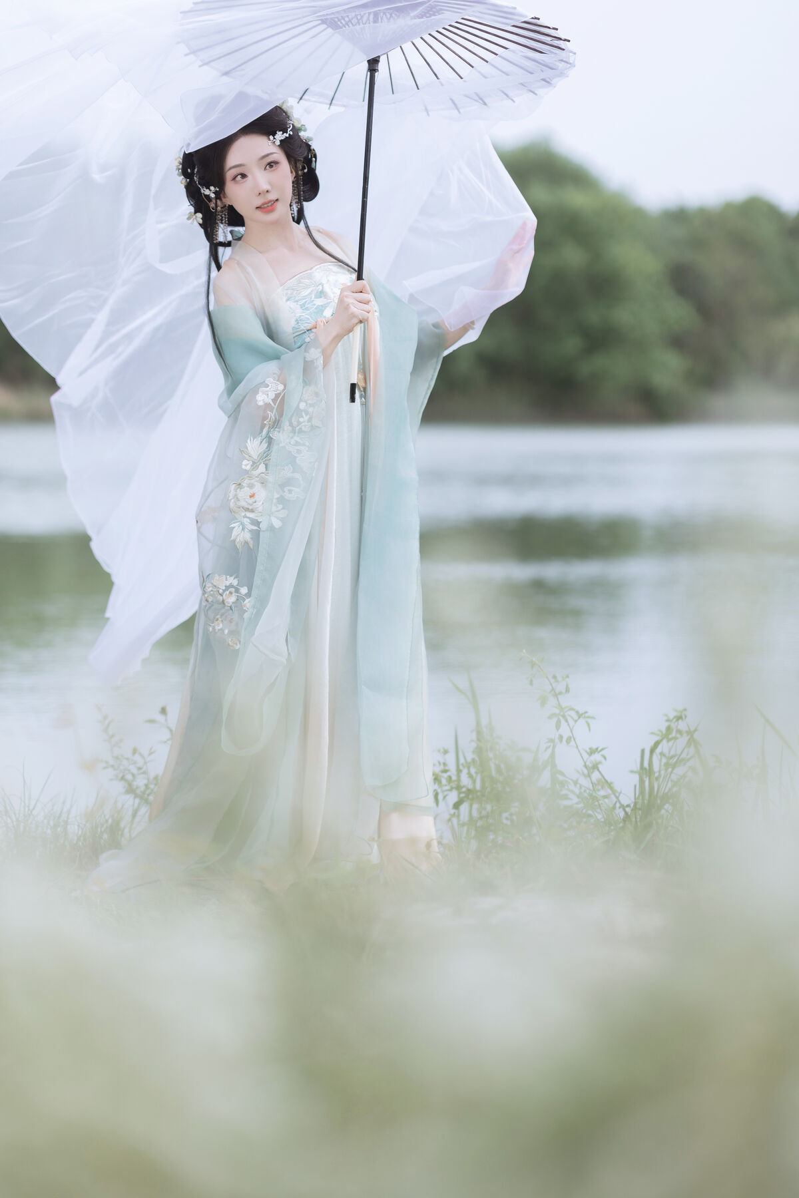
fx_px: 2830
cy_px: 599
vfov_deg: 23.9
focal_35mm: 85
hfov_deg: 16.1
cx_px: 400
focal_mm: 85
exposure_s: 1/1600
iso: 100
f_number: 2
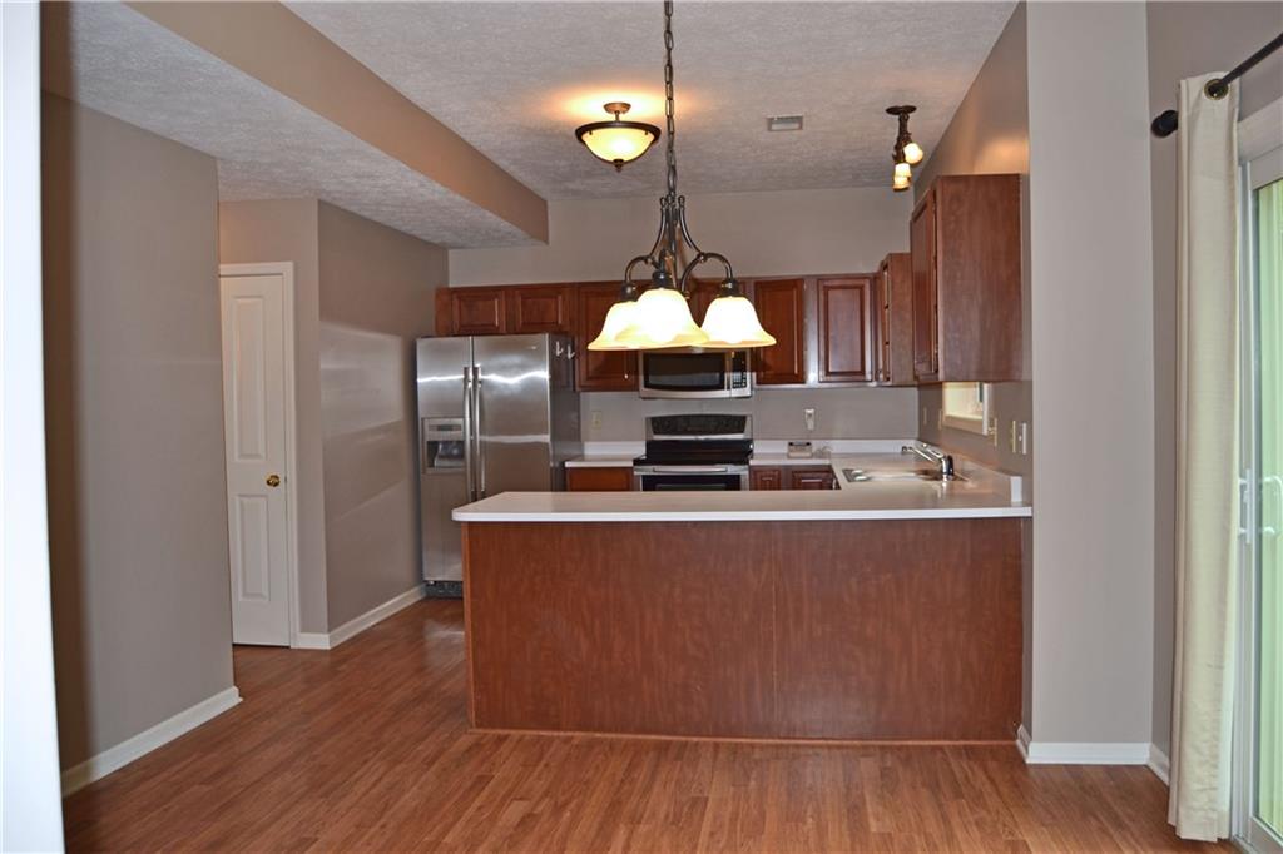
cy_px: 427
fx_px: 962
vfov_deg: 47.9
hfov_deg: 67.4
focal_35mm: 27
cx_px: 642
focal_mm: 18
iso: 100
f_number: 3.5
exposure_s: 1/60
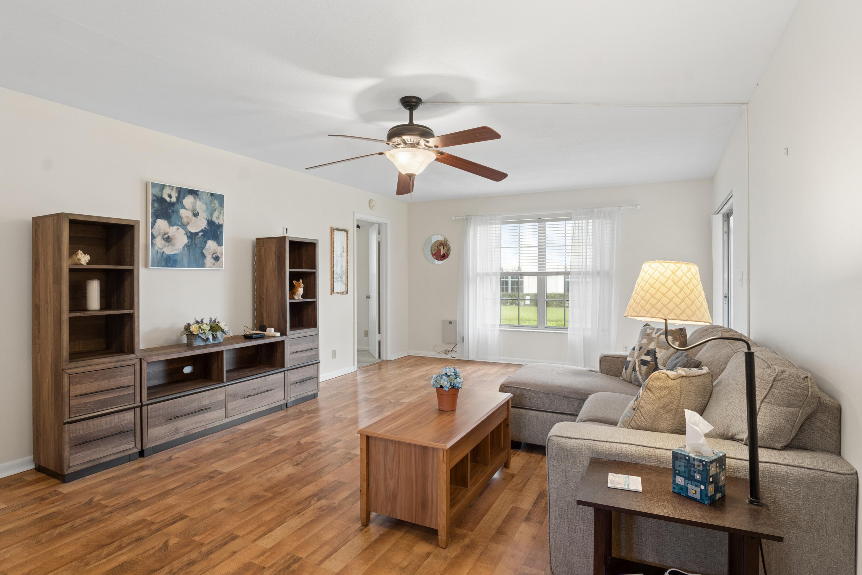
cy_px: 288
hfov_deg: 90.0
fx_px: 431
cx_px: 431
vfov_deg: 67.4
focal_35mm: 18
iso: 200
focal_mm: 12
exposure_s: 1/6
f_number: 9
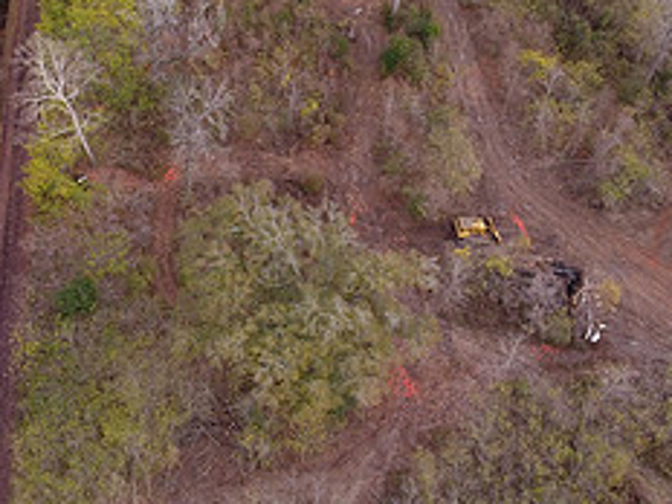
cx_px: 232
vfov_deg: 26.1
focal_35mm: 50
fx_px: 971
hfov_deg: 37.8
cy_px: -94
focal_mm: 3.61
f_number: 2.8
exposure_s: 1/243
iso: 100
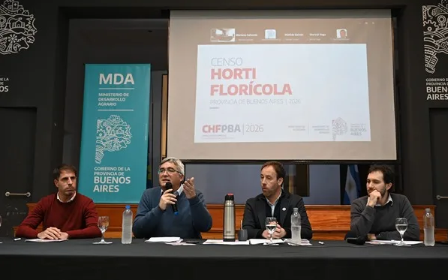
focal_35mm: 40
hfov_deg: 49.3
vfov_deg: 32.0
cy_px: 141
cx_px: 225
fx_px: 488
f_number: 4
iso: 2200
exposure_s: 1/125
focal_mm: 39
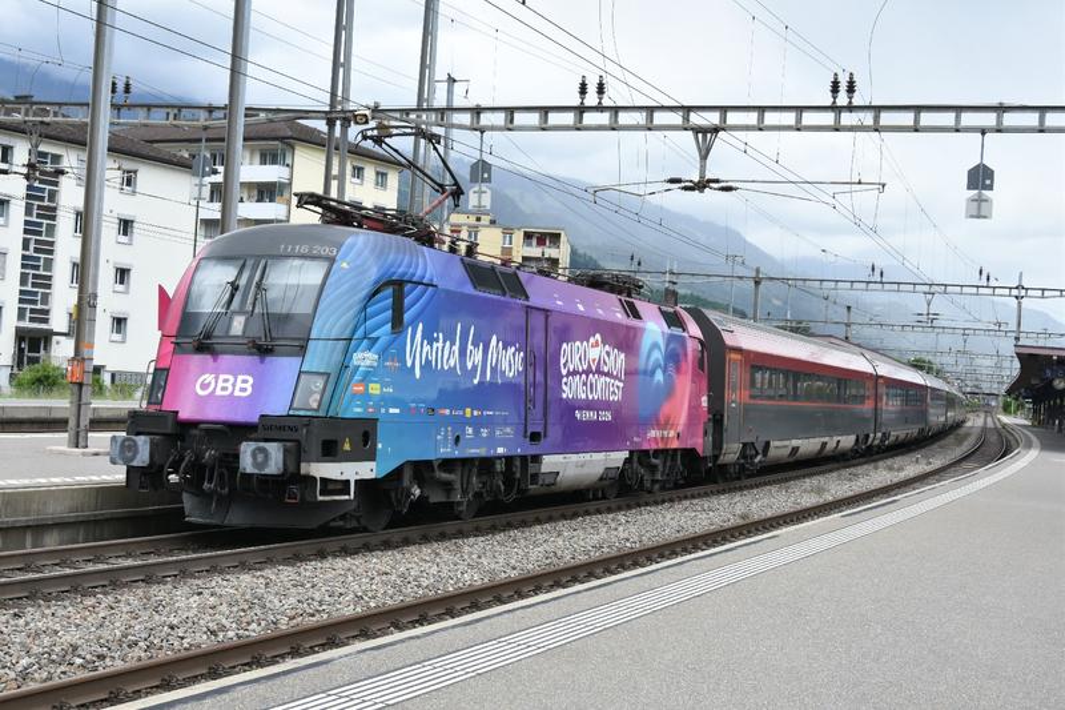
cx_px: 532
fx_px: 1508
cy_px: 355
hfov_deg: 38.9
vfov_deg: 26.5
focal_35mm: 51
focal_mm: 34
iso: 500
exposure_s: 1/1000
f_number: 7.1
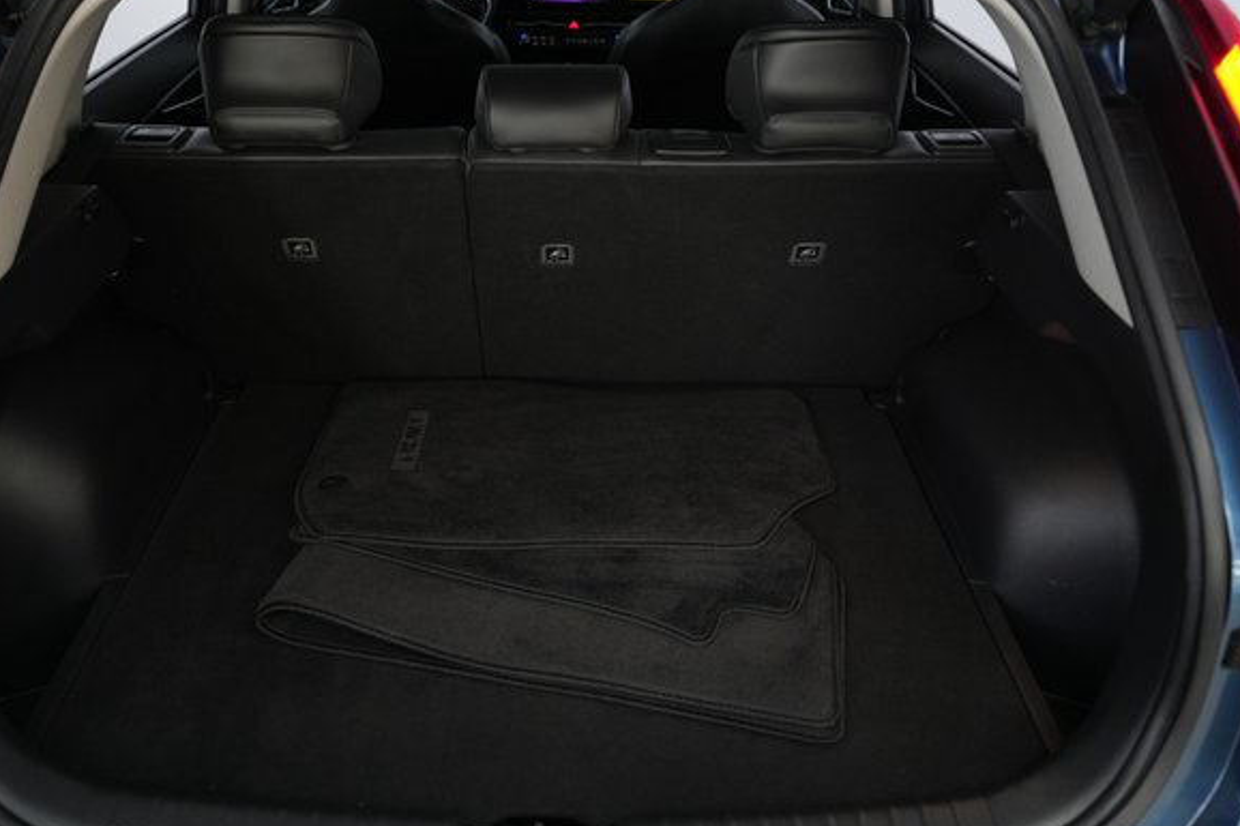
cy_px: 399
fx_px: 1067
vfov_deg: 42.3
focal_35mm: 31
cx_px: 562
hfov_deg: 60.2
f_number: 2.8
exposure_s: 1/160
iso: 3200
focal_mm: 28
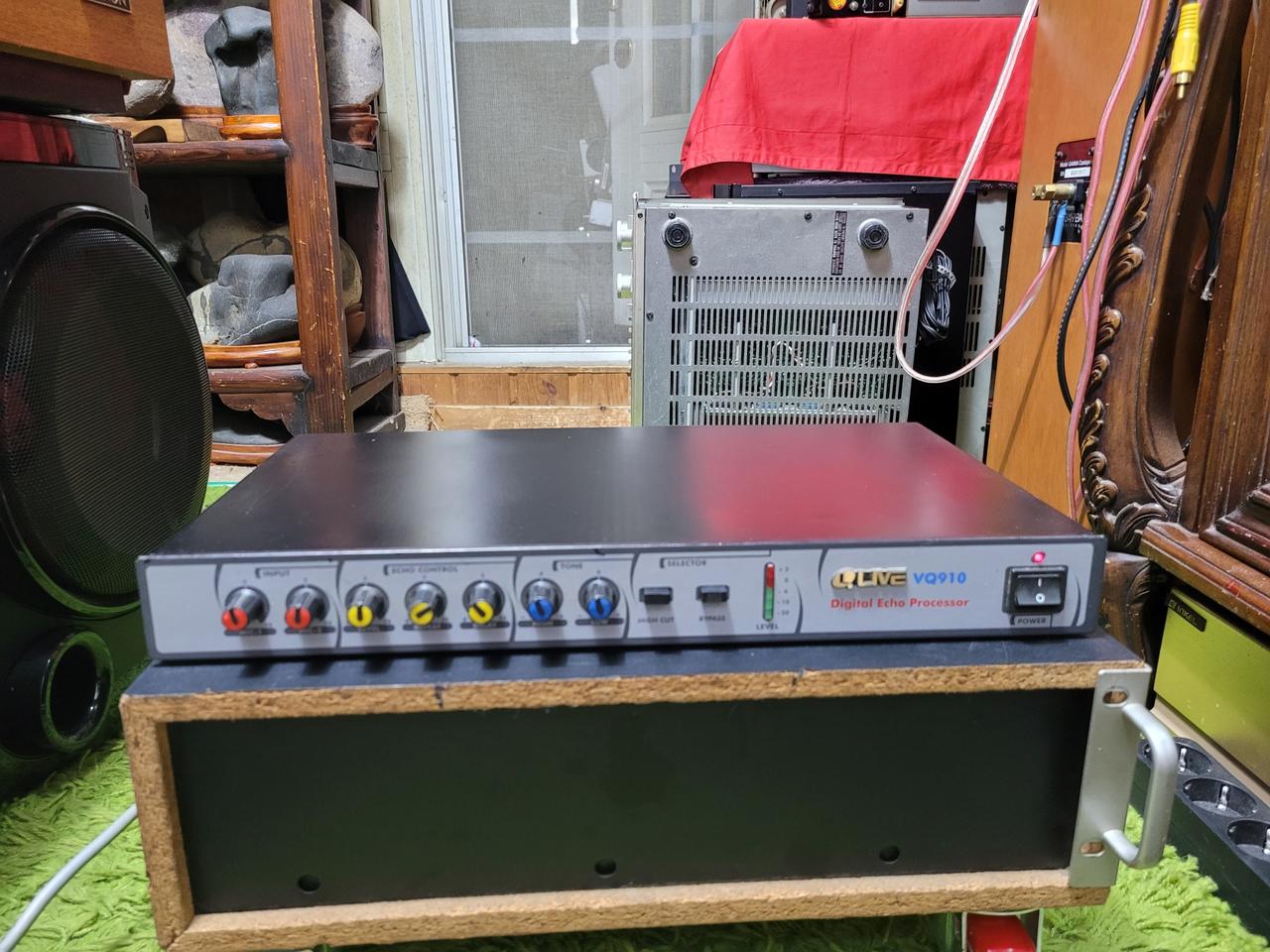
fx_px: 954
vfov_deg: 53.1
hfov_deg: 67.3
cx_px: 635
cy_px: 476
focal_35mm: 26
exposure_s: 1/40
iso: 500
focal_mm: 5.4
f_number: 1.8
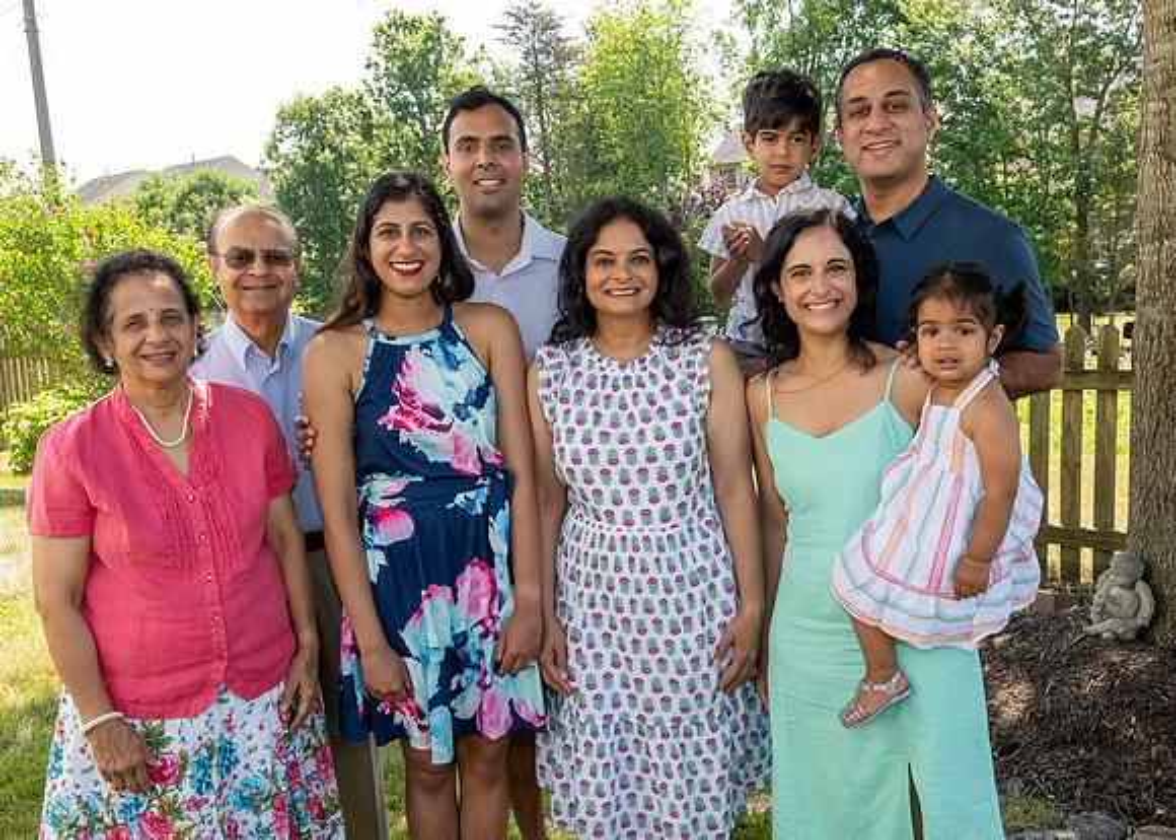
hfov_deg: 53.9
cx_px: 630
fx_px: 1155
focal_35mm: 35
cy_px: 420
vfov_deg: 39.9
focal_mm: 22
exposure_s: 1/250
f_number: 9
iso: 800
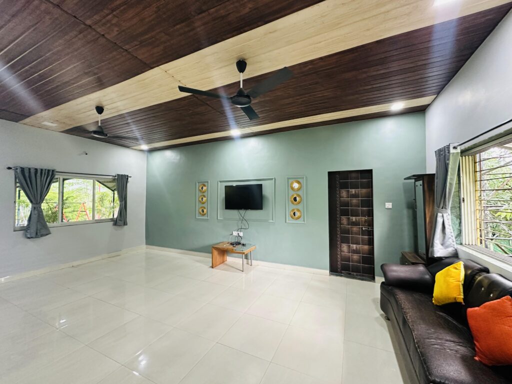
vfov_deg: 85.7
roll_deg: +0.1
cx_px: 256
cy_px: 192
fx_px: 207
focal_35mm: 14
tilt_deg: +1.6
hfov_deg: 102.1
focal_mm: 2.22
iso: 400
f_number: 2.2
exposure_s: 1/50
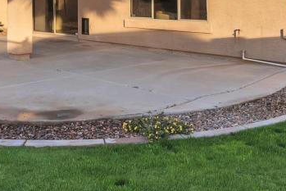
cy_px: -18
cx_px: 134
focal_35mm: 56
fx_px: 445
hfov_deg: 35.6
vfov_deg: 22.8
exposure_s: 1/250
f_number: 8
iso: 320
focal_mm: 17
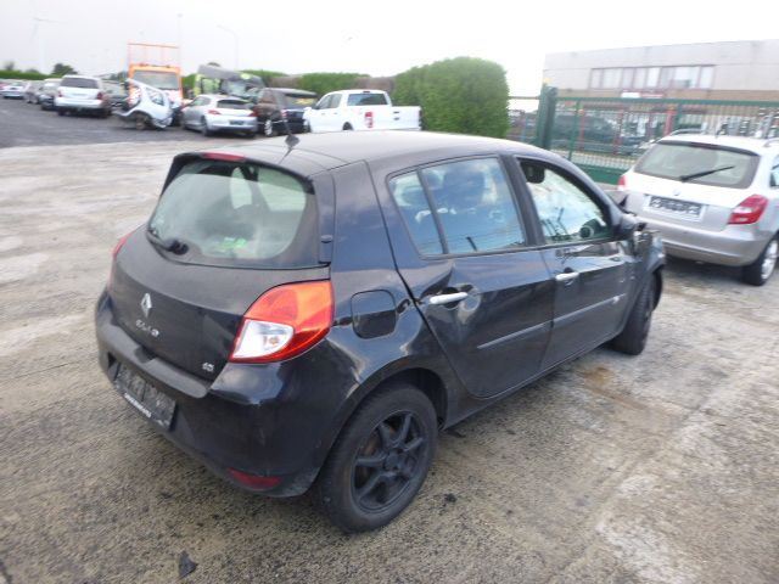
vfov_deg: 54.9
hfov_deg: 69.4
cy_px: 292
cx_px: 390
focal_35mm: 25
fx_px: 563
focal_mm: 4.5
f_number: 3.9
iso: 100
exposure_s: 1/60
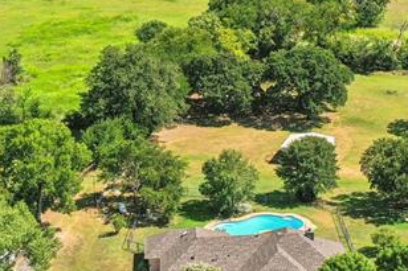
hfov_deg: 21.8
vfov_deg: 14.7
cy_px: 177
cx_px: 272
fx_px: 1053
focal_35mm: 93
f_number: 5
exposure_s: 1/200
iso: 100
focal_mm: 10.3
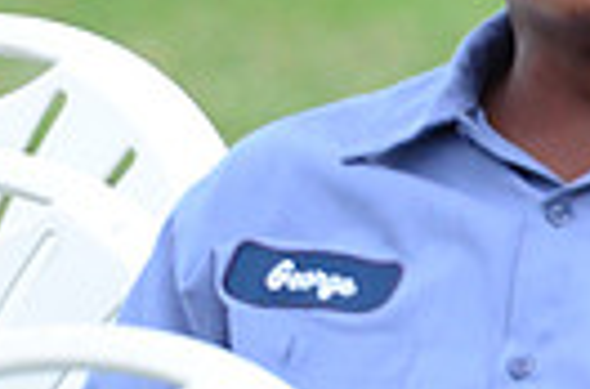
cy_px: -291
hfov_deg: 1.6
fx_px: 21589
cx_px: 1158
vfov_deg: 1.0
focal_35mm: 1322
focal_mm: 200
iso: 800
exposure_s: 1/640
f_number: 2.8
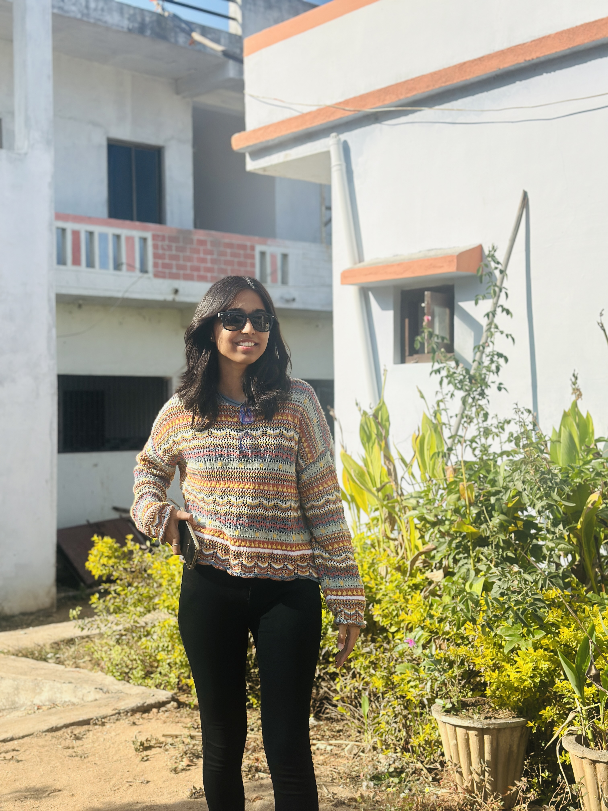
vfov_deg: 39.7
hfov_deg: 30.3
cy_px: 406
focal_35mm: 48
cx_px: 304
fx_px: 1124
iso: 100
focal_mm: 6.86
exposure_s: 1/5556
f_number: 1.78
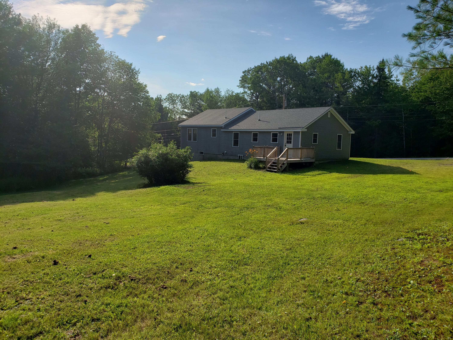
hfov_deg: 67.3
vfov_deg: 53.1
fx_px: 340
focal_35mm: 26
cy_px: 170
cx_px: 226
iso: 50
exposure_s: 1/1967
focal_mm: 4.3
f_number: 2.4
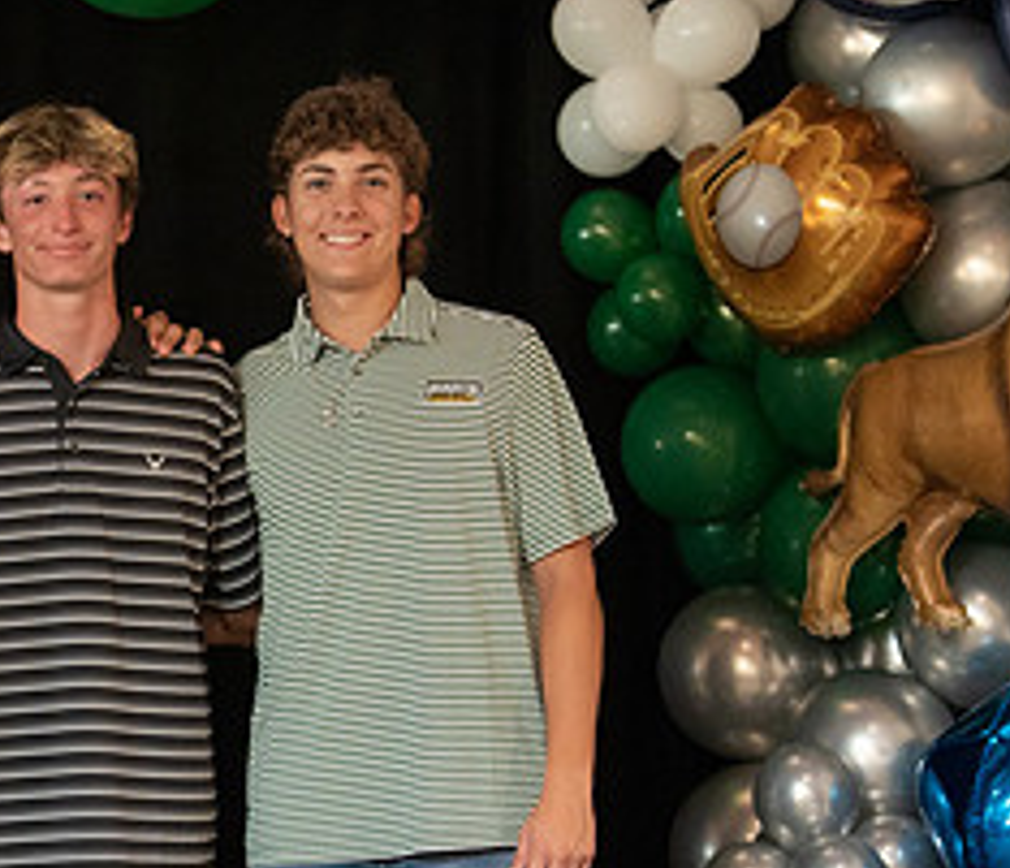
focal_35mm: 140
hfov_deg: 13.3
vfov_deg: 11.5
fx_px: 4308
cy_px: 697
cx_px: 135
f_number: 1.2
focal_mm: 50
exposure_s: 1/320
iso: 1600
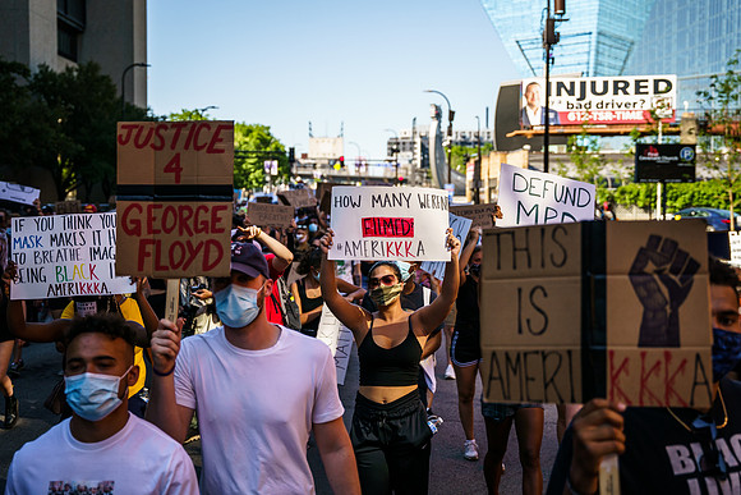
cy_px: 223
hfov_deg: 42.5
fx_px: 953
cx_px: 373
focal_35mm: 46
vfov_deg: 29.1
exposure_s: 1/1600
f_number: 2.8
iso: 200
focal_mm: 41.4
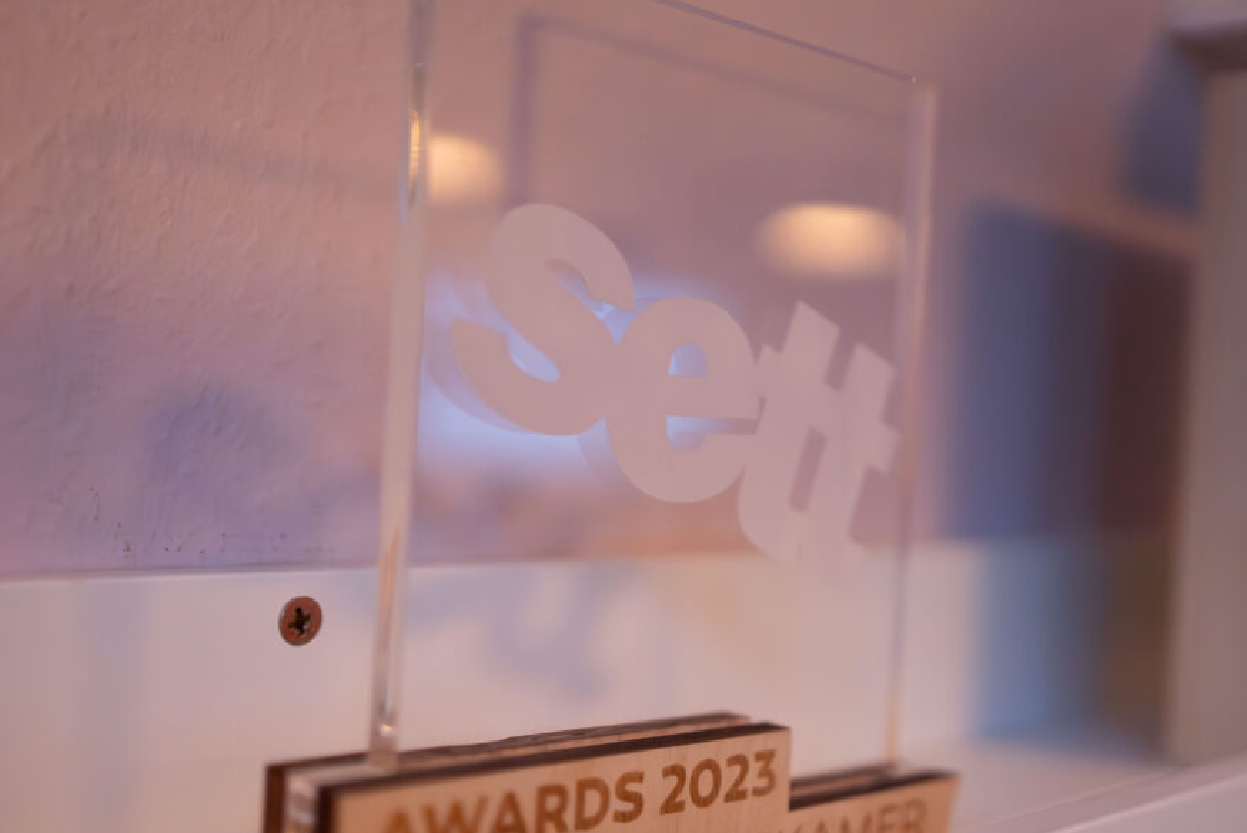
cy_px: 471
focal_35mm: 41
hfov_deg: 47.3
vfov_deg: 32.6
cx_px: 671
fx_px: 1421
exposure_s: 1/5000
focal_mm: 35
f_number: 1.8
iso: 6400
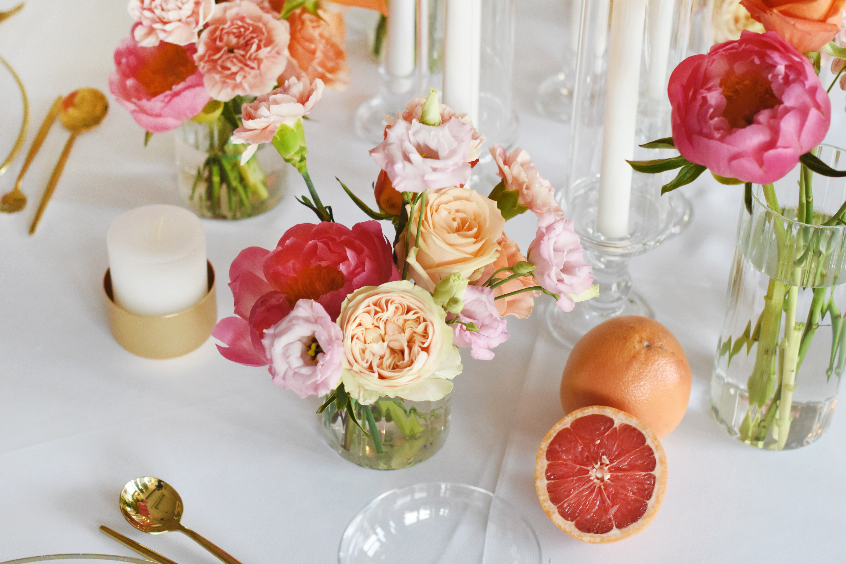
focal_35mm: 76
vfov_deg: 17.9
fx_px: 1786
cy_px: 281
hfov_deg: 26.7
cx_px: 418
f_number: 3.2
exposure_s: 1/100
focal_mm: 50
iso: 1000
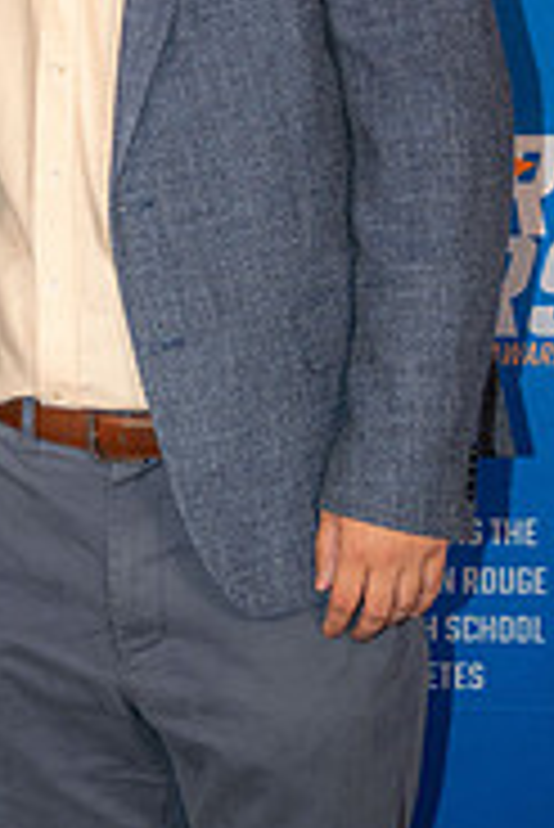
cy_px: 144
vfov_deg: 16.0
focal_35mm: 127
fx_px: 2926
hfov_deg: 10.7
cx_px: -59
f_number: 3.5
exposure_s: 1/160
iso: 320
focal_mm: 52
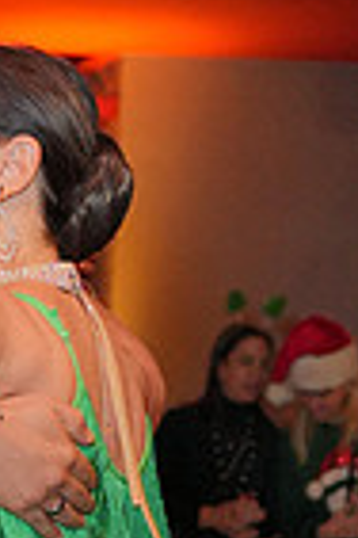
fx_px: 2461
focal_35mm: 165
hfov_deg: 8.2
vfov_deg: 11.8
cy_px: 862
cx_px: -162
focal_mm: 40
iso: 4000
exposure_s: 1/200
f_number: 4
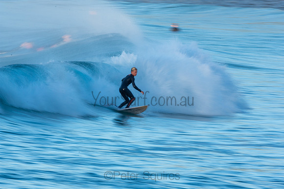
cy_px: 94
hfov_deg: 2.7
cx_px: 142
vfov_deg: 1.8
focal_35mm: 750
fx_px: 5918
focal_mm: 500
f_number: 25
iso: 100
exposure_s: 1/20
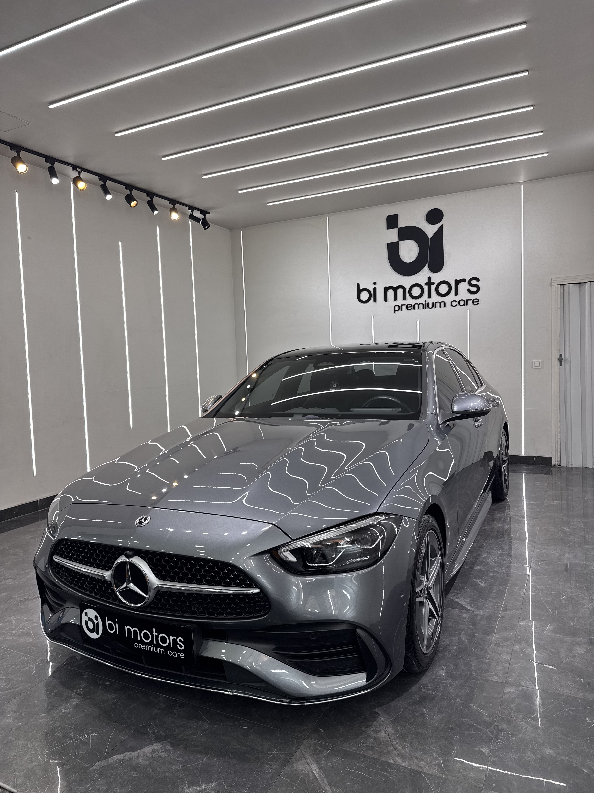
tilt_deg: -4.1
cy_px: 396
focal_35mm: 24
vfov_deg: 71.6
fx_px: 549
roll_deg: +2.4
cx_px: 297
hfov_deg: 56.8
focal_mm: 6.76
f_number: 1.78
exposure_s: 1/100
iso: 64
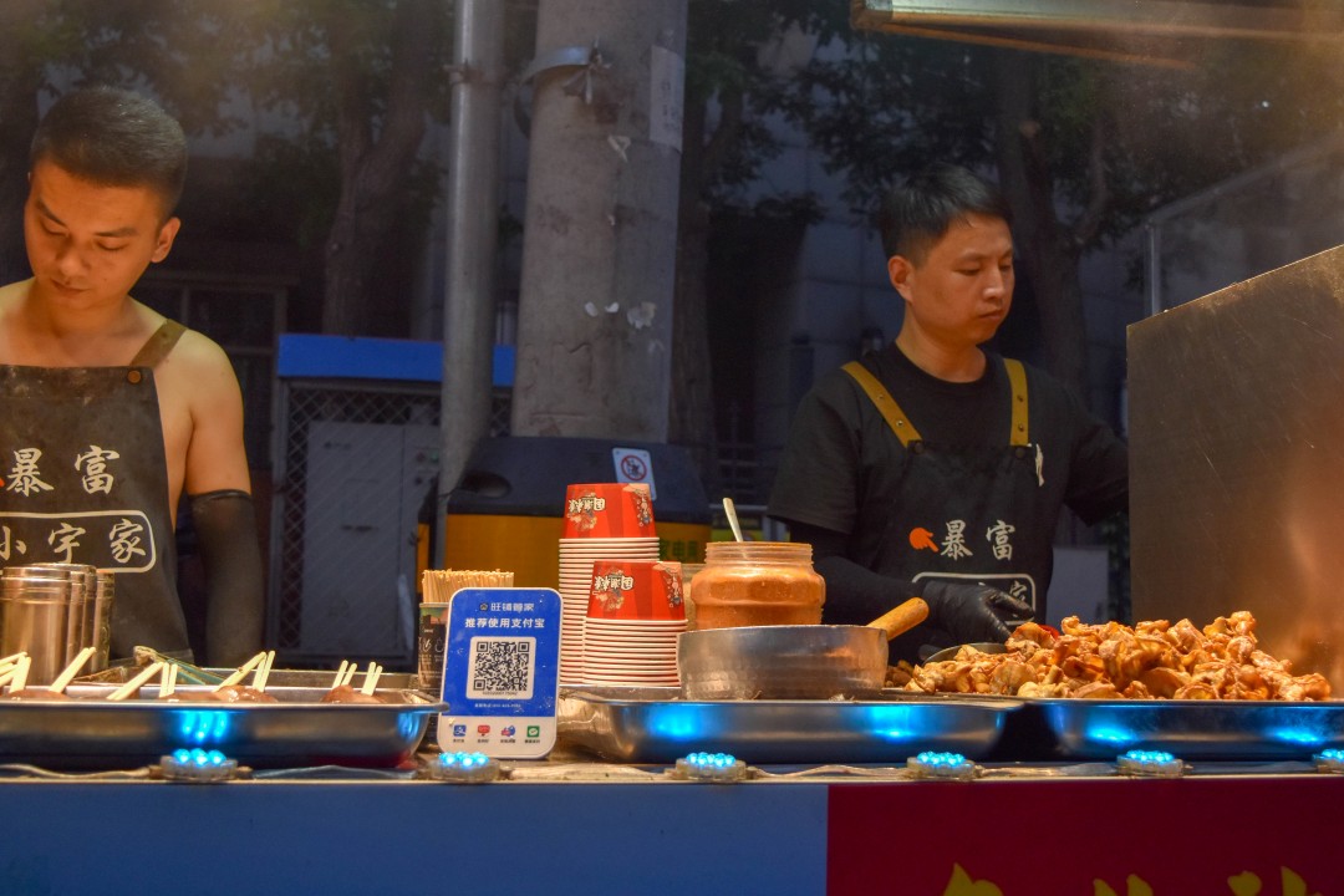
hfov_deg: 51.3
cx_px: 672
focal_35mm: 38
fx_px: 1400
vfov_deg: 35.5
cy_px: 448
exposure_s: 1/1000
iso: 560
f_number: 4
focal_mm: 25
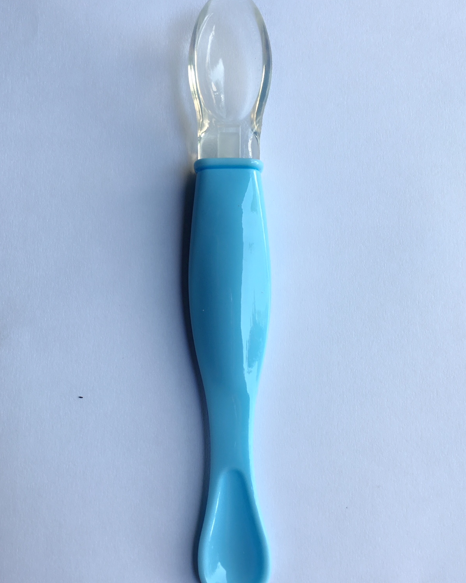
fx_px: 655
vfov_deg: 47.9
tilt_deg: -82.0
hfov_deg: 39.1
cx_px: 211
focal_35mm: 38
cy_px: 292
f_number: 2.2
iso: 25
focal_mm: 4.15
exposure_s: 1/100
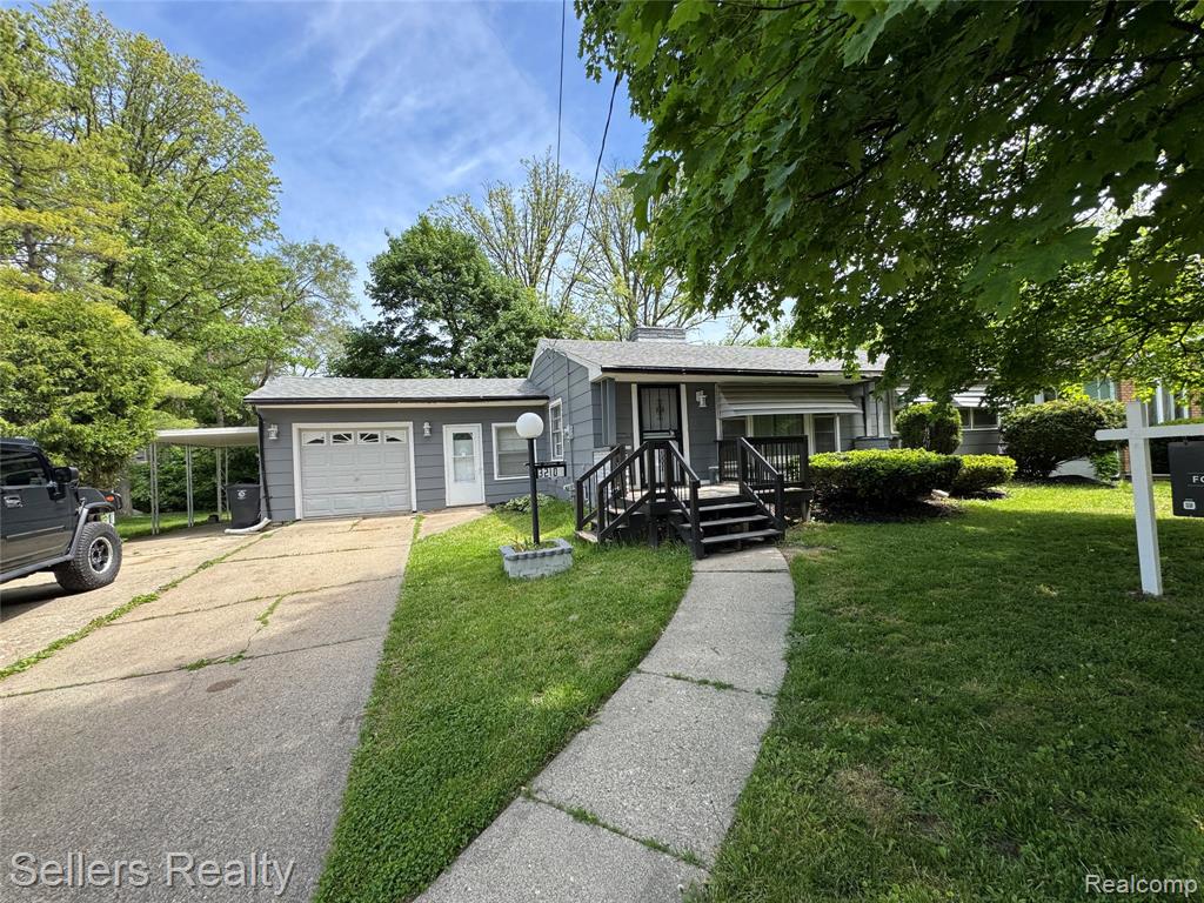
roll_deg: +1.8
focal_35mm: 14
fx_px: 487
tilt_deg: -1.3
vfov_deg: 85.7
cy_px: 452
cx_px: 602
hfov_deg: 102.1
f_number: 2.2
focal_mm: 2.22
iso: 40
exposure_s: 1/501
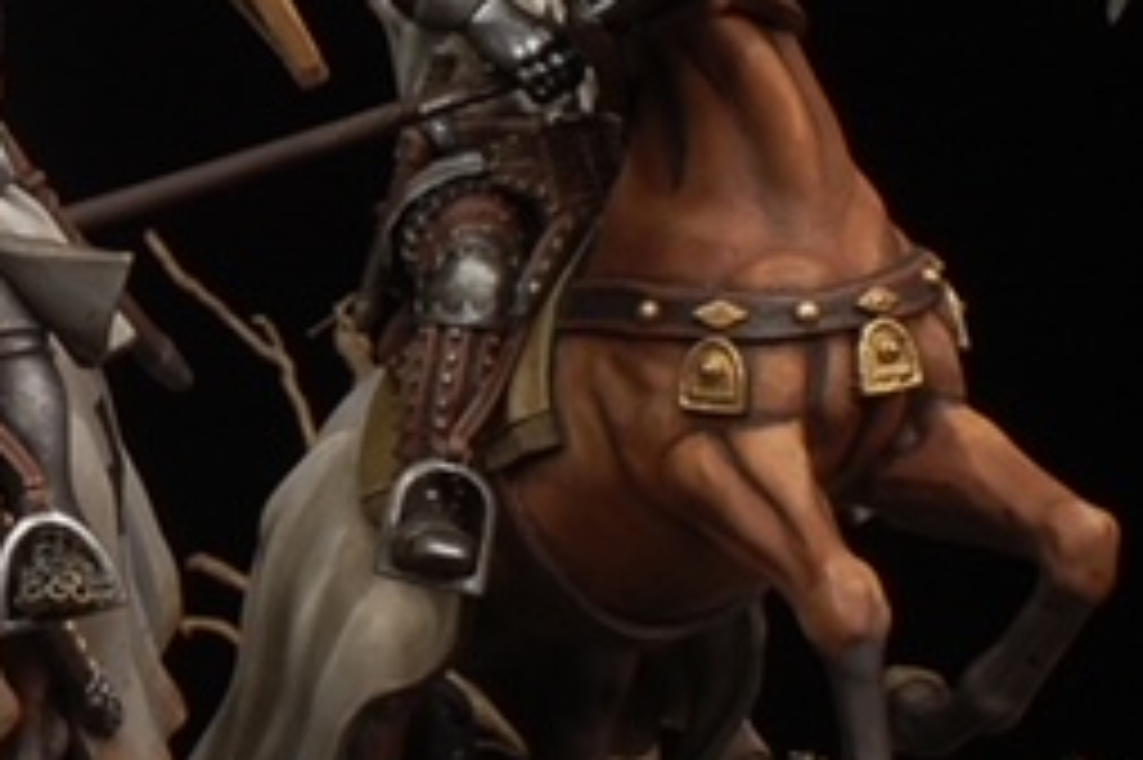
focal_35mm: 189
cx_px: -22
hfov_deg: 10.8
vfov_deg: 7.2
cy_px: 198
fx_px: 5997
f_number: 22
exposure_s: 1/1.6
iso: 200
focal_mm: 50
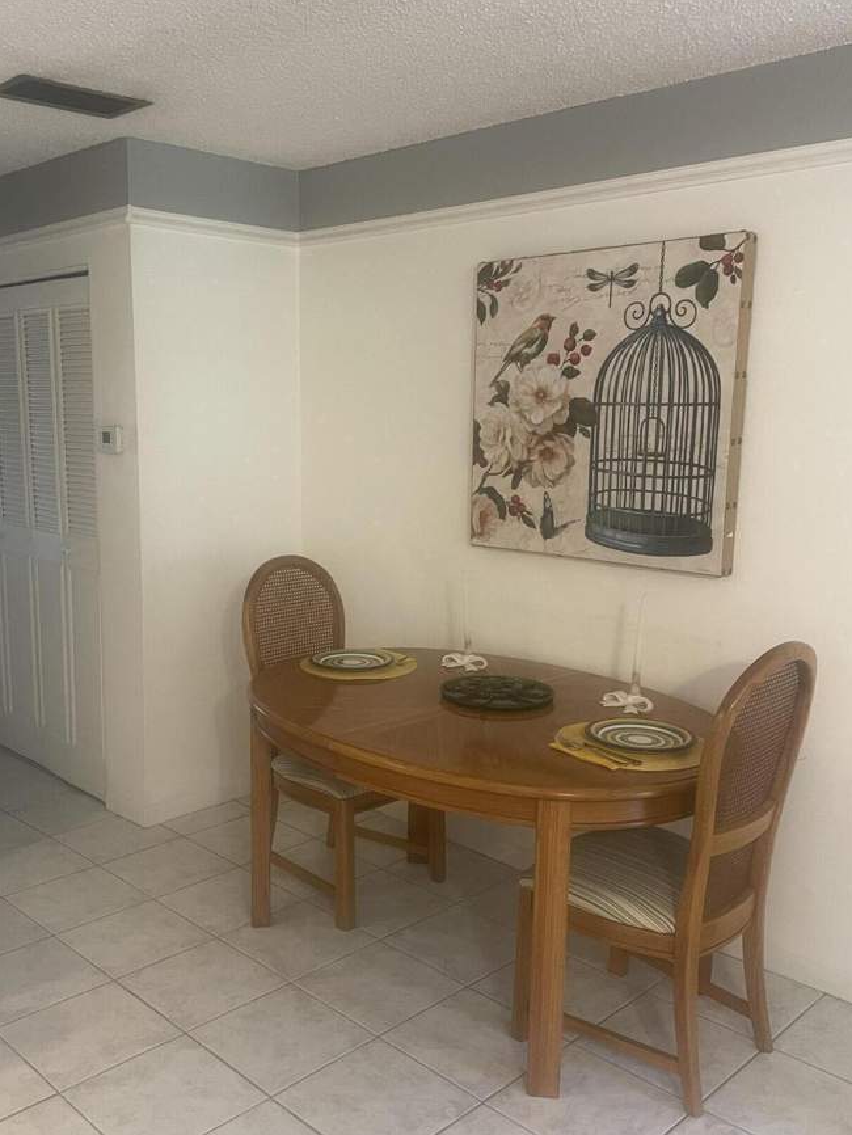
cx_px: 375
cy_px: 608
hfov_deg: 44.1
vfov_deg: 56.7
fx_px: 1050
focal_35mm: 32
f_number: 1.6
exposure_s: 1/60
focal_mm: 4.2
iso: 320
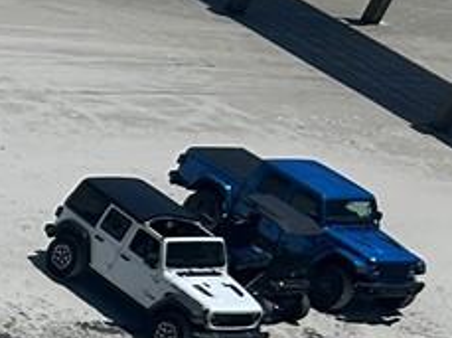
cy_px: 546
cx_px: -1111
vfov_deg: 7.9
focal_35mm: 182
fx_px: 2373
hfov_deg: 8.3
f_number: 1.5
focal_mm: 5.7
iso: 50
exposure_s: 1/14286
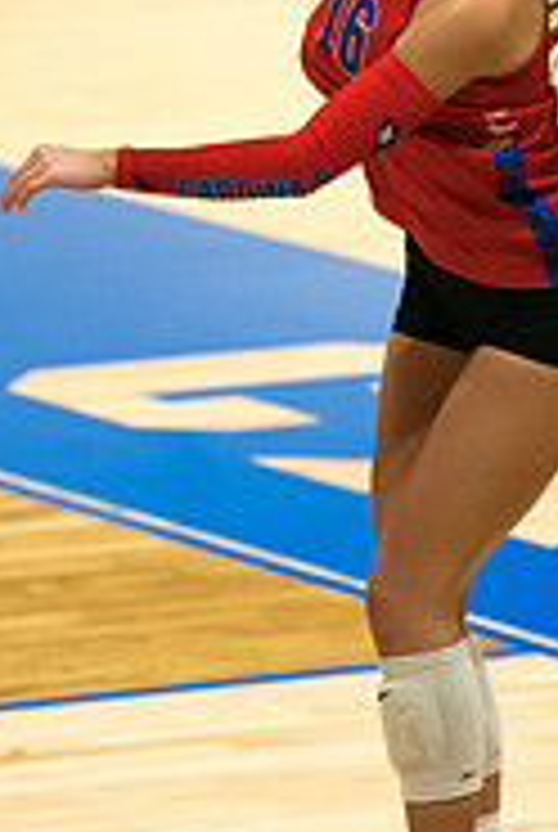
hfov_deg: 2.4
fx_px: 13110
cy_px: 127
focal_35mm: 566
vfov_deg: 3.6
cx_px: 429
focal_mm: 140
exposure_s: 1/1000
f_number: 2.8
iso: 2500
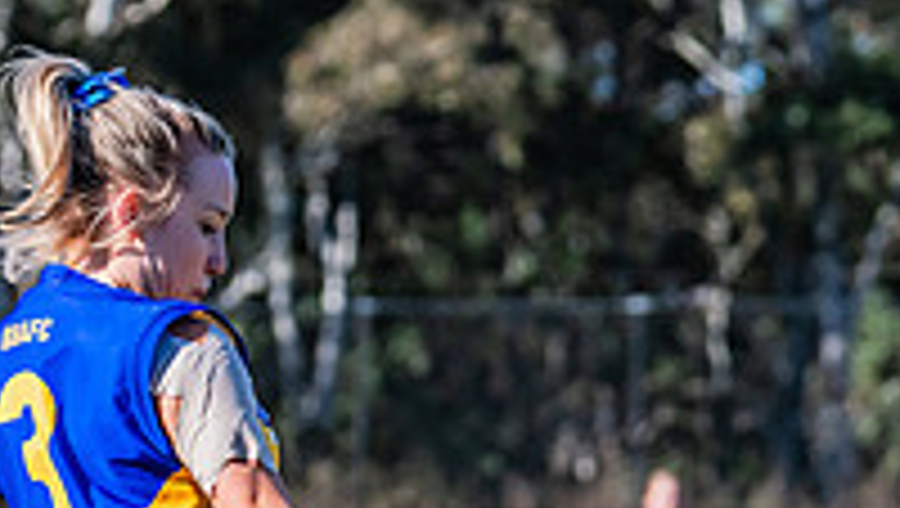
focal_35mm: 675
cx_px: 243
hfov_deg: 3.2
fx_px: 16126
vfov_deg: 1.8
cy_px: 694
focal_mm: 210
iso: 640
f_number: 9
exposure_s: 1/1250
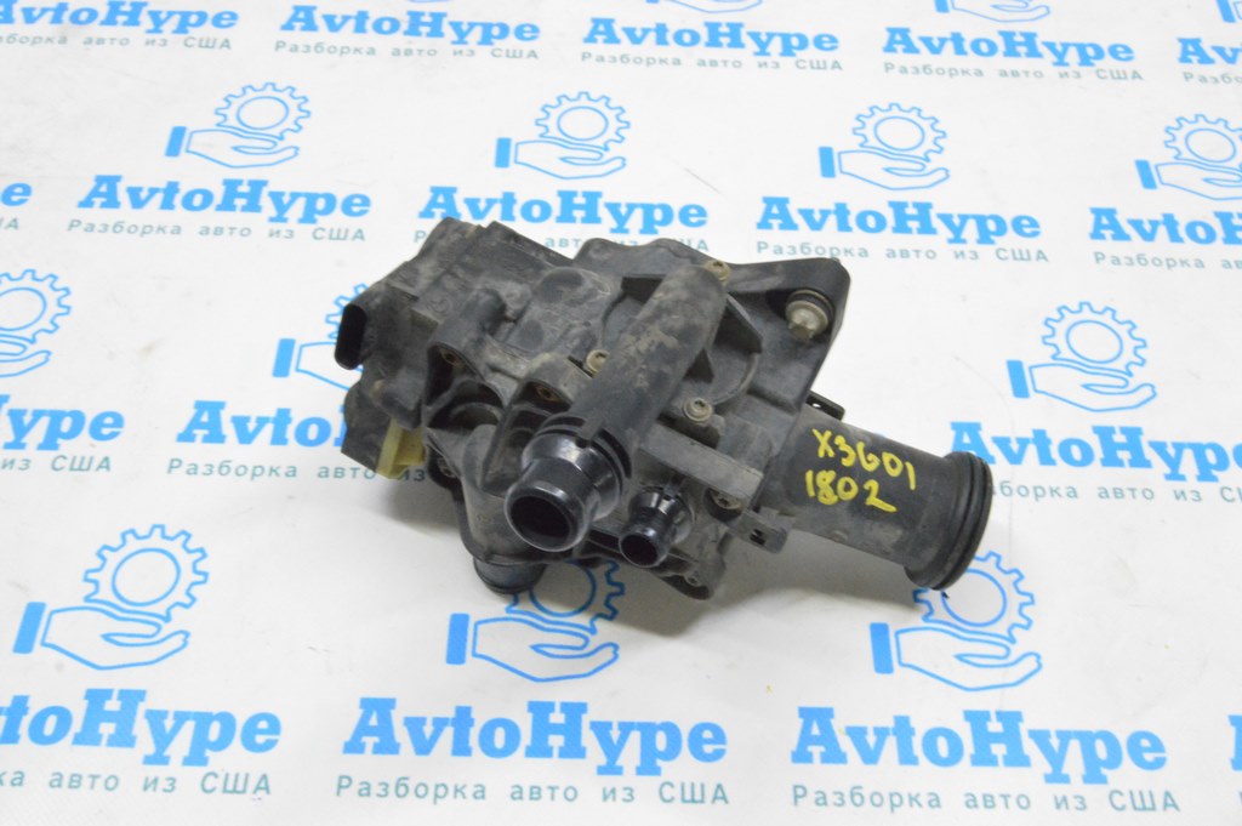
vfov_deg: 34.2
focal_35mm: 39
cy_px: 413
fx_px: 1344
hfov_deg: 49.6
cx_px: 621
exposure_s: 1/15
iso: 6400
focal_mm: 26
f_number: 20
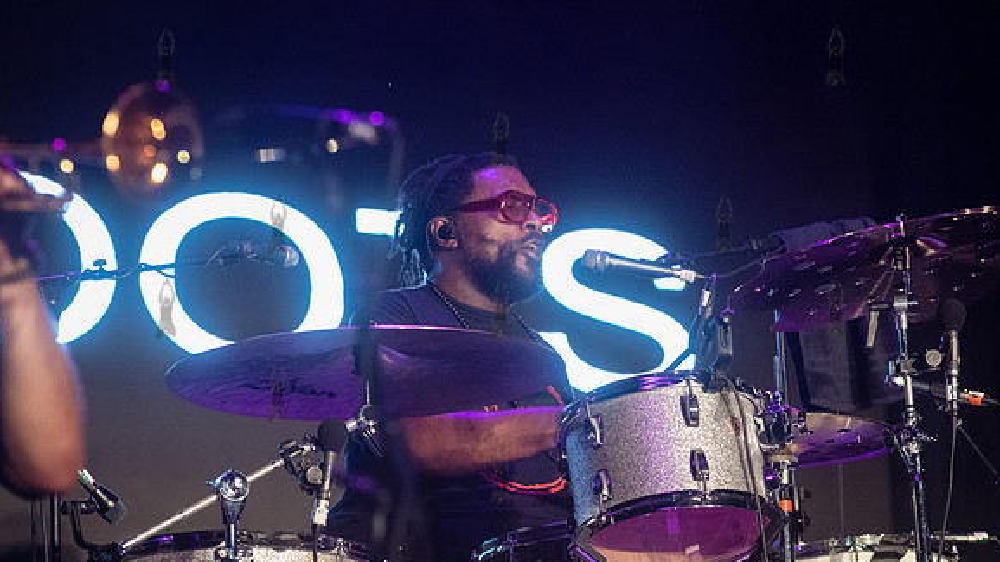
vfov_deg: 8.4
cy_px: 307
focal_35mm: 145
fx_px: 3844
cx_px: 500
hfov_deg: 14.8
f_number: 4
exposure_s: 1/250
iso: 6400
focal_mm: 135
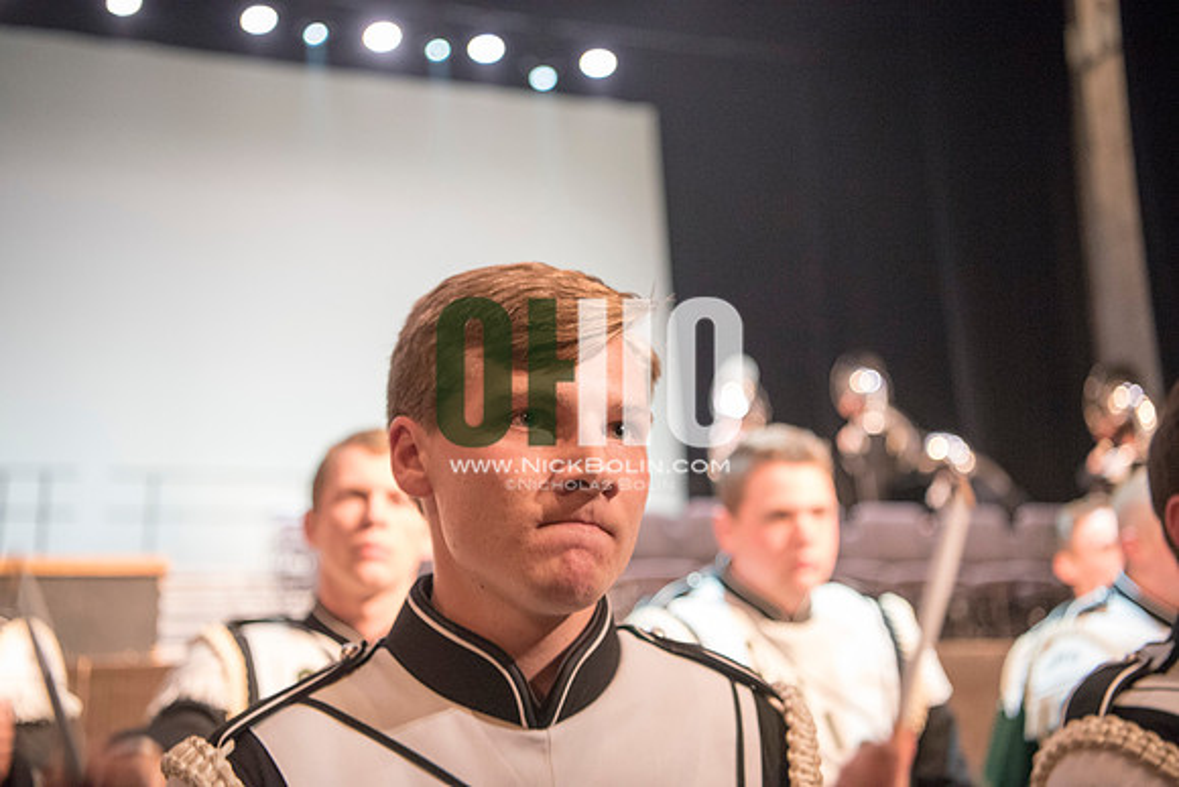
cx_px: 590
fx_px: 1376
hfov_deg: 46.4
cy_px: 394
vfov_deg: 31.9
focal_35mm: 42
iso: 4000
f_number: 2.8
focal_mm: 42
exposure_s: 1/100
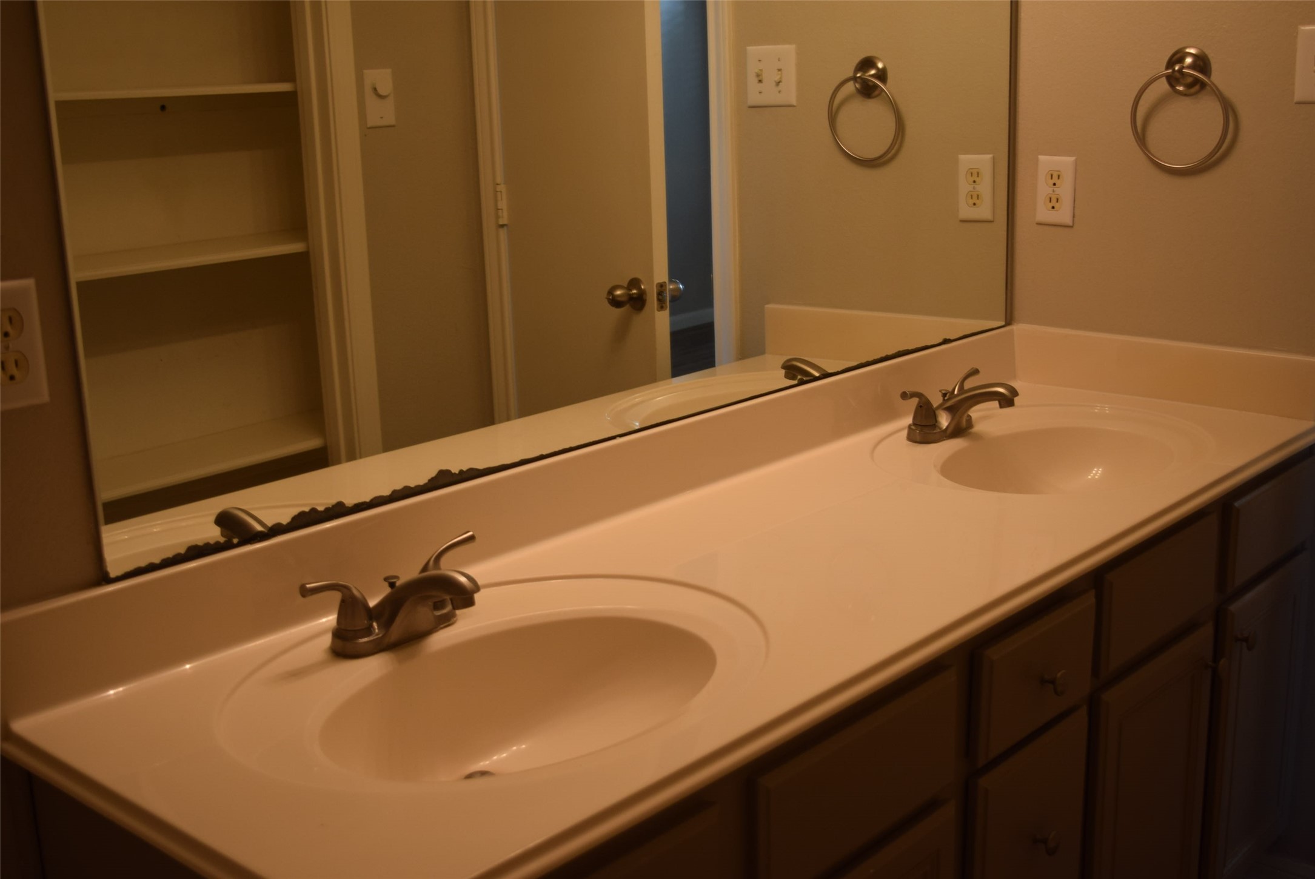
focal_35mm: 42
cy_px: 440
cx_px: 658
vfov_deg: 31.9
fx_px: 1535
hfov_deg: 46.4
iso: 400
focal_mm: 28
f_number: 4.2
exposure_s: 1/60
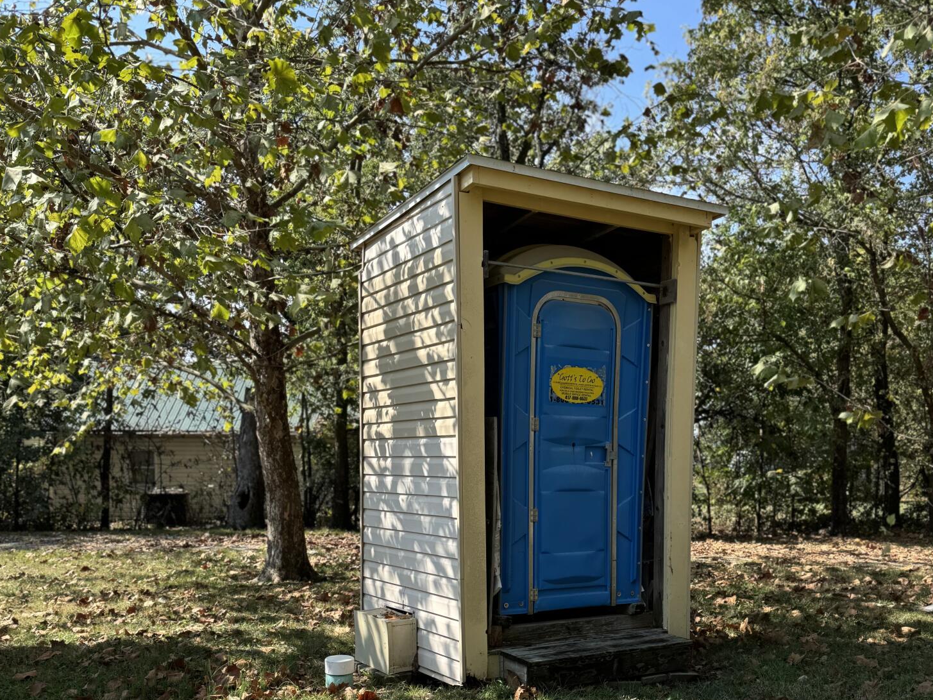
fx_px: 889
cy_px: 558
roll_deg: +0.8
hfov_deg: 55.4
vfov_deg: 41.2
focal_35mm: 33
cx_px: 476
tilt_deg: -5.8
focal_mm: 6.76
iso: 80
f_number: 1.78
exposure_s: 1/1767
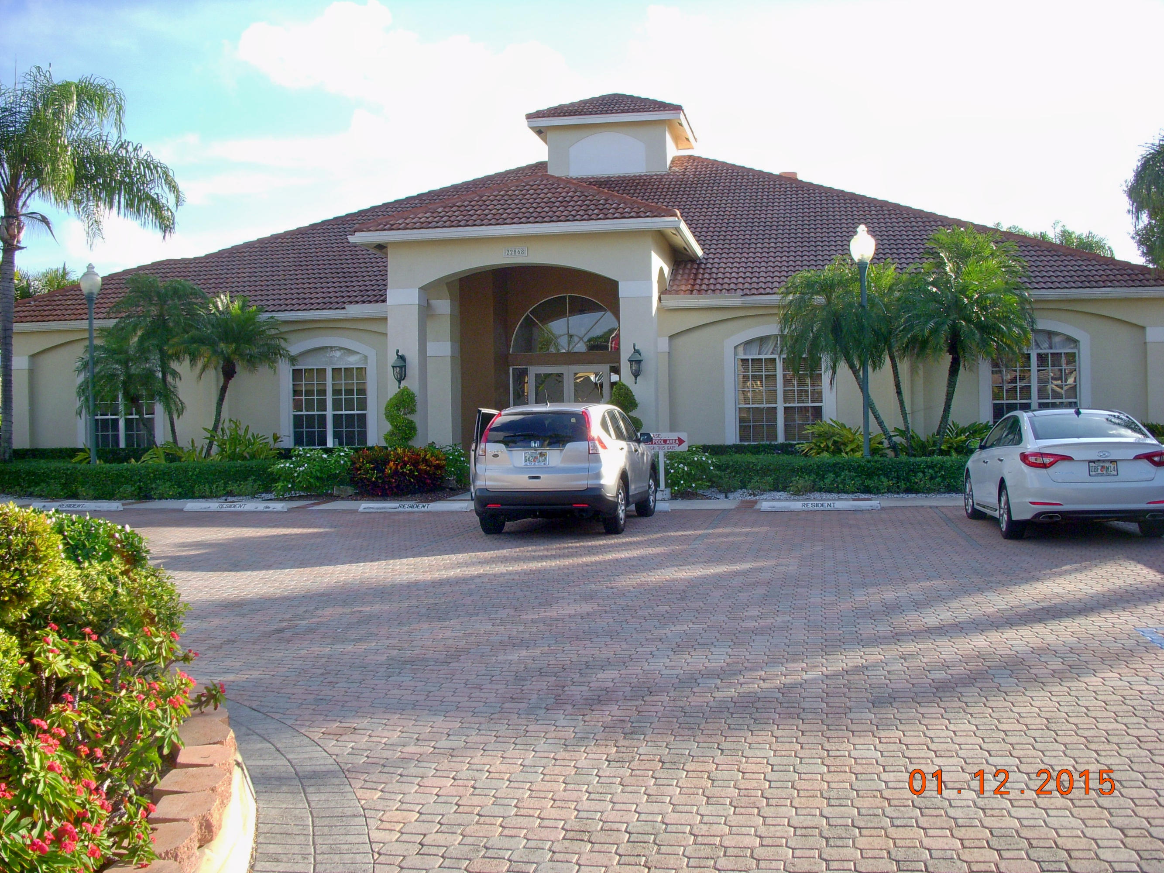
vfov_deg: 37.7
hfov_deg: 49.0
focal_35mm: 38
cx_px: 582
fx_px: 1278
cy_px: 436
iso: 100
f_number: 3.3
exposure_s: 1/320
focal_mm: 6.3
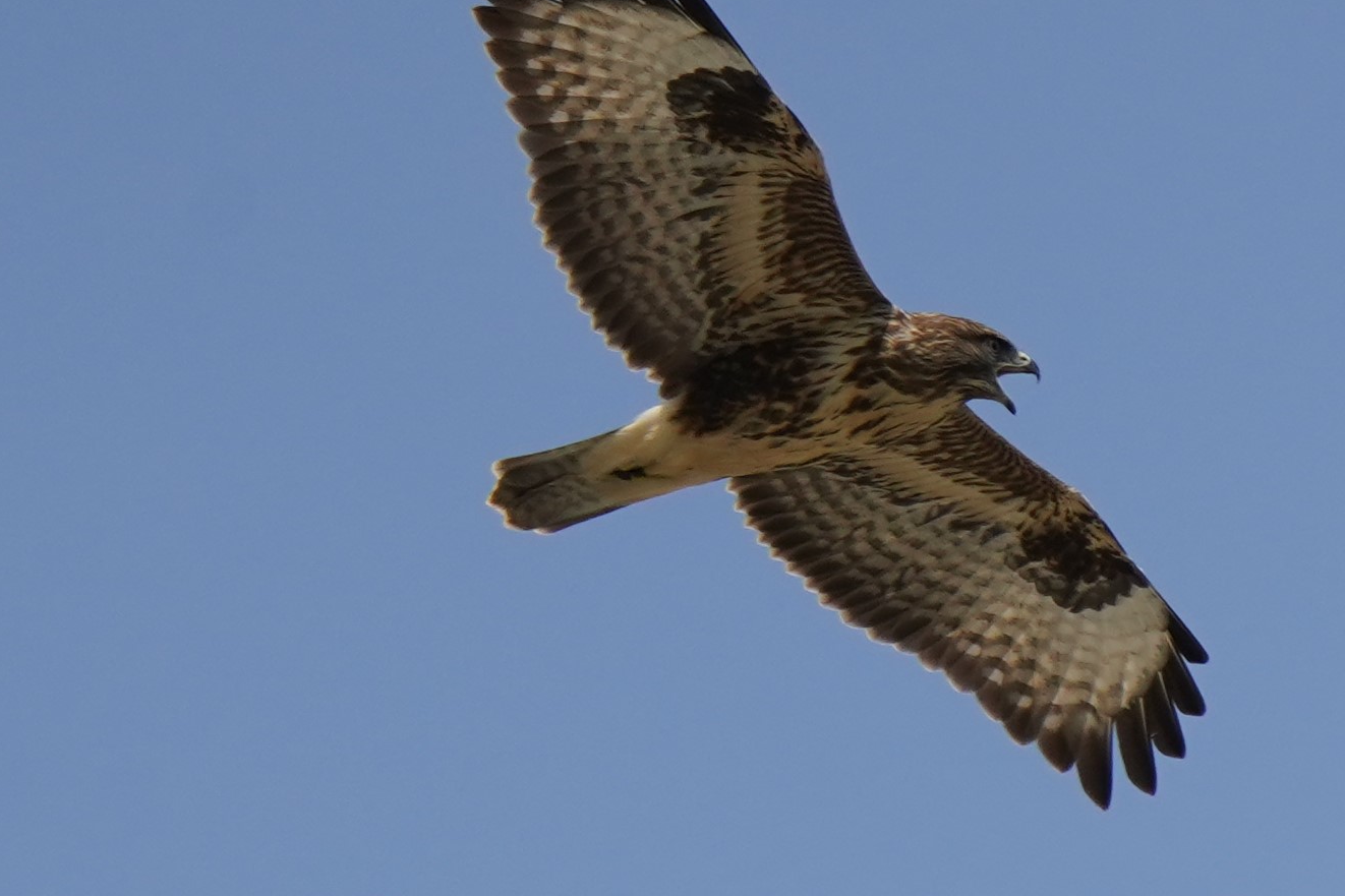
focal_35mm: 814
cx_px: 750
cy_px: 355
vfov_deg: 1.7
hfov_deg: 2.5
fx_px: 30406
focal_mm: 506
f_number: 6.3
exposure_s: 1/2500
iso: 400
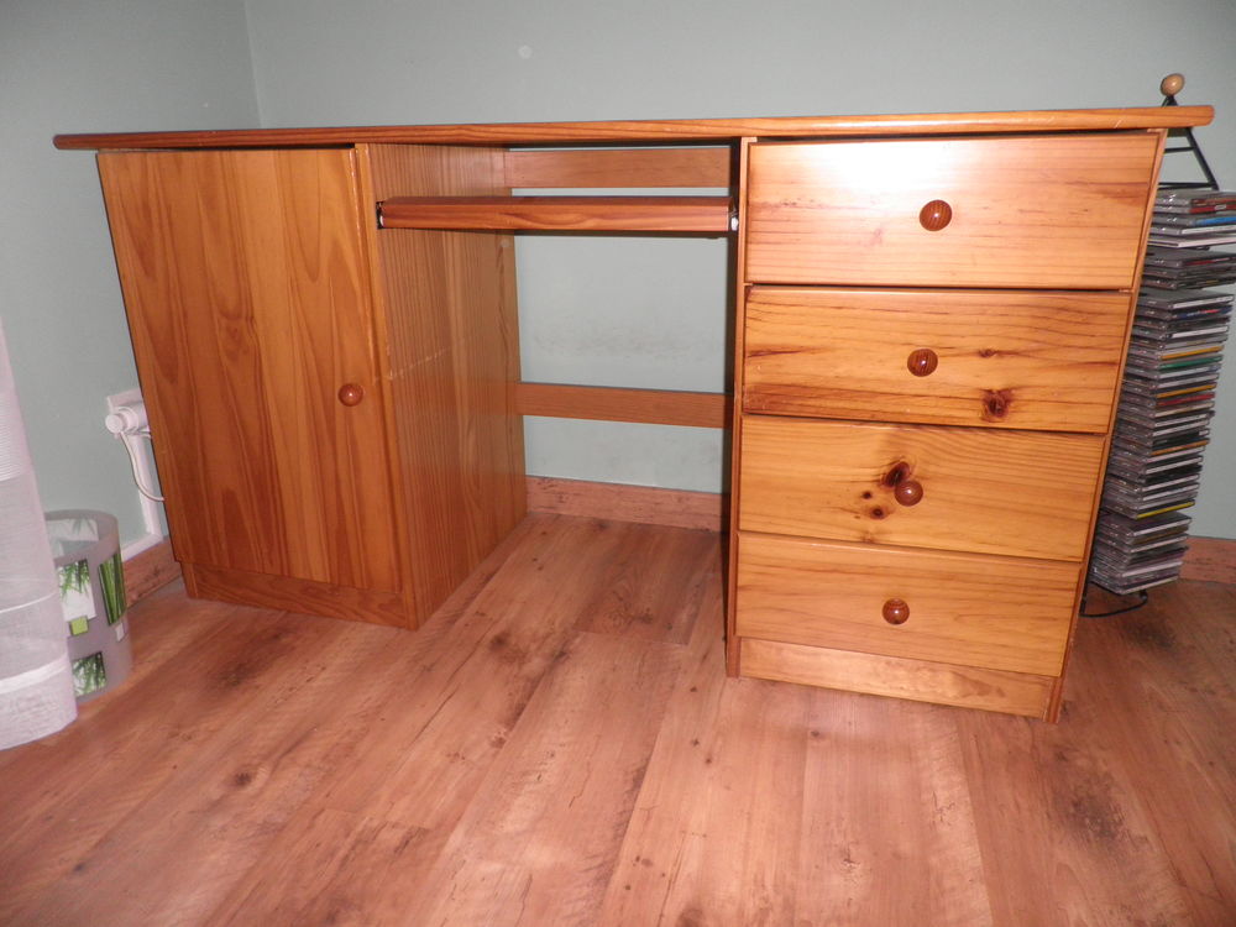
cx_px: 618
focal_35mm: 24
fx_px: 857
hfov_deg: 71.6
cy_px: 464
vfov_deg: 56.8
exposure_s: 1/30
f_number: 3.3
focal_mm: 4.3
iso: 160
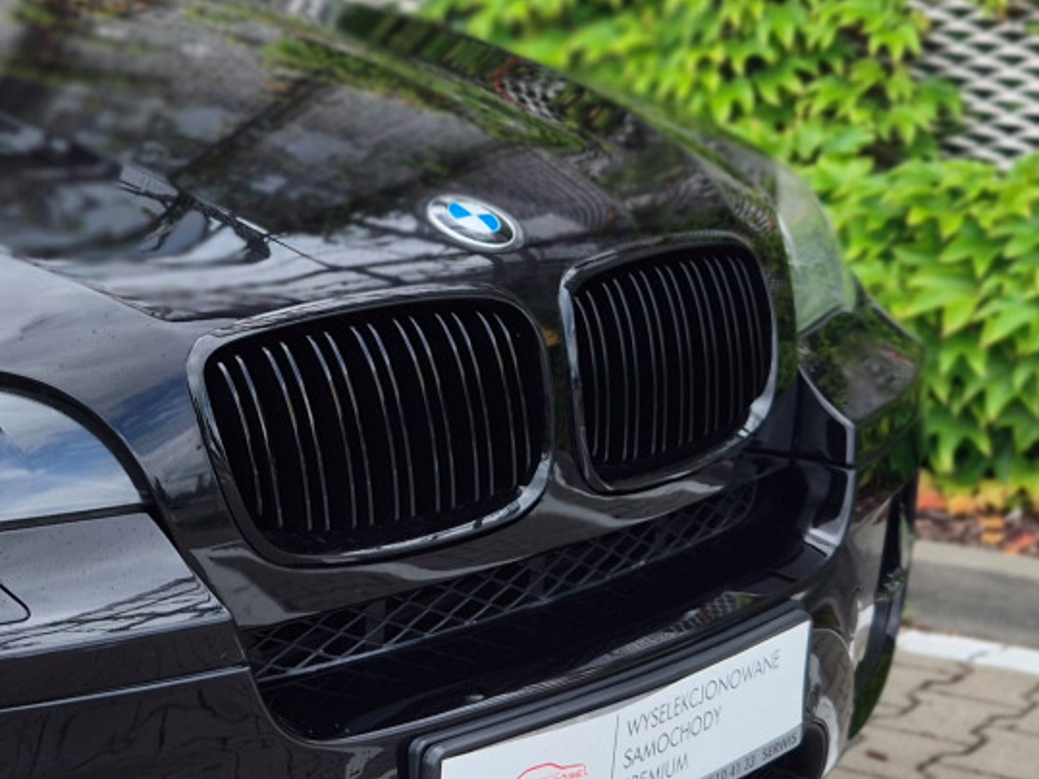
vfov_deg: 17.9
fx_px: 2461
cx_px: 77
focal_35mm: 82
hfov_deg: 23.1
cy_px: 266
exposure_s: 1/602
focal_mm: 5.4
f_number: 1.8
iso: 25
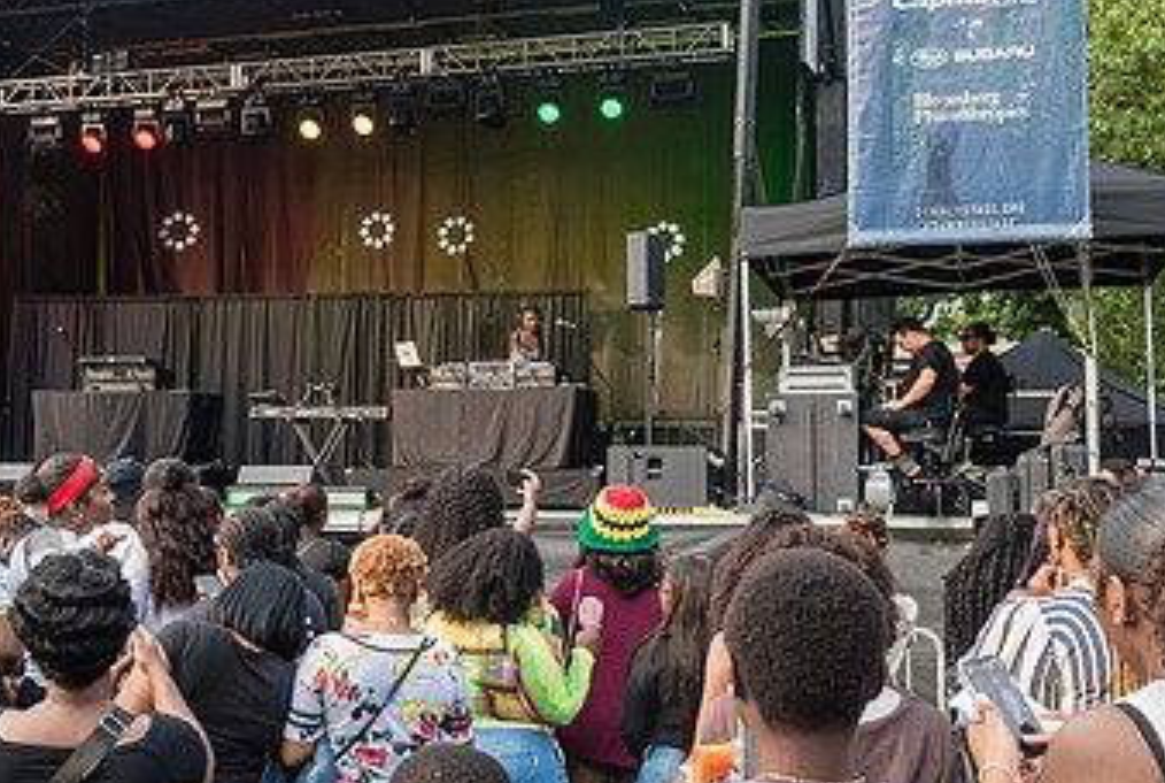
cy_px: 362
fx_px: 1849
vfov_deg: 23.9
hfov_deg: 34.8
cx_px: 427
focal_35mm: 57
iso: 1000
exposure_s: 1/400
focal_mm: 31
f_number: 4.5
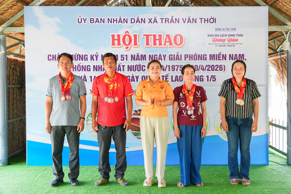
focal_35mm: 46
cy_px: 97
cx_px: 146
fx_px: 376
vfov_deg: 28.9
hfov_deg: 42.3
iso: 320
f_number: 4.5
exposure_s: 1/50
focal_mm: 31
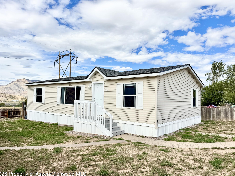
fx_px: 170
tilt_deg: +1.6
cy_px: 91
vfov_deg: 54.9
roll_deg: -1.7
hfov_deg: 69.4
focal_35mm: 25
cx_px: 114
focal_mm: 6.76
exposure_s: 1/7092
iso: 80
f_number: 1.78
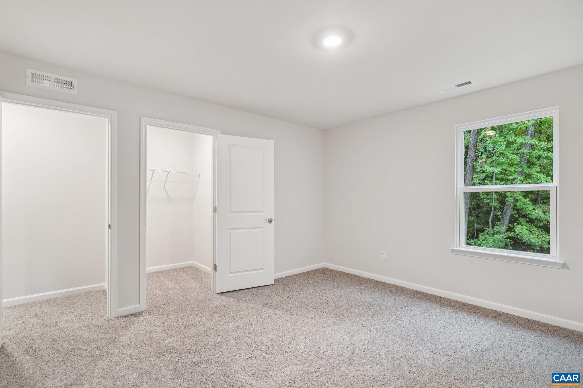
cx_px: 292
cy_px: 194
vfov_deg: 73.7
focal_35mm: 16
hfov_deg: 96.7
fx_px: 259
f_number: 6.3
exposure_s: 1/6
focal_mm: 16
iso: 320
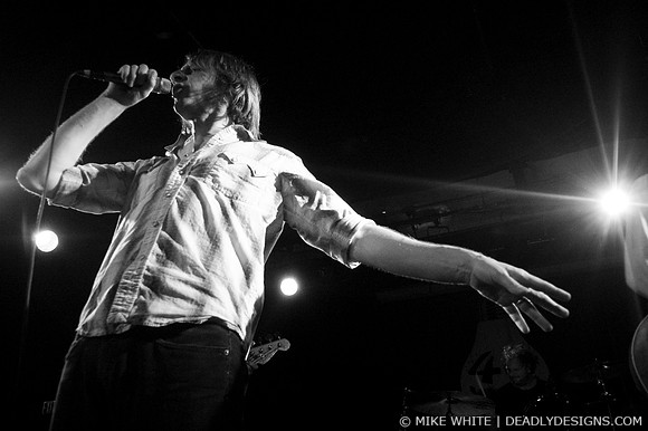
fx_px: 540
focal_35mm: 30
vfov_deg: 43.6
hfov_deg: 62.0
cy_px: 216
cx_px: 324
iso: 800
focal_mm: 20
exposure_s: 1/125
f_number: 3.2
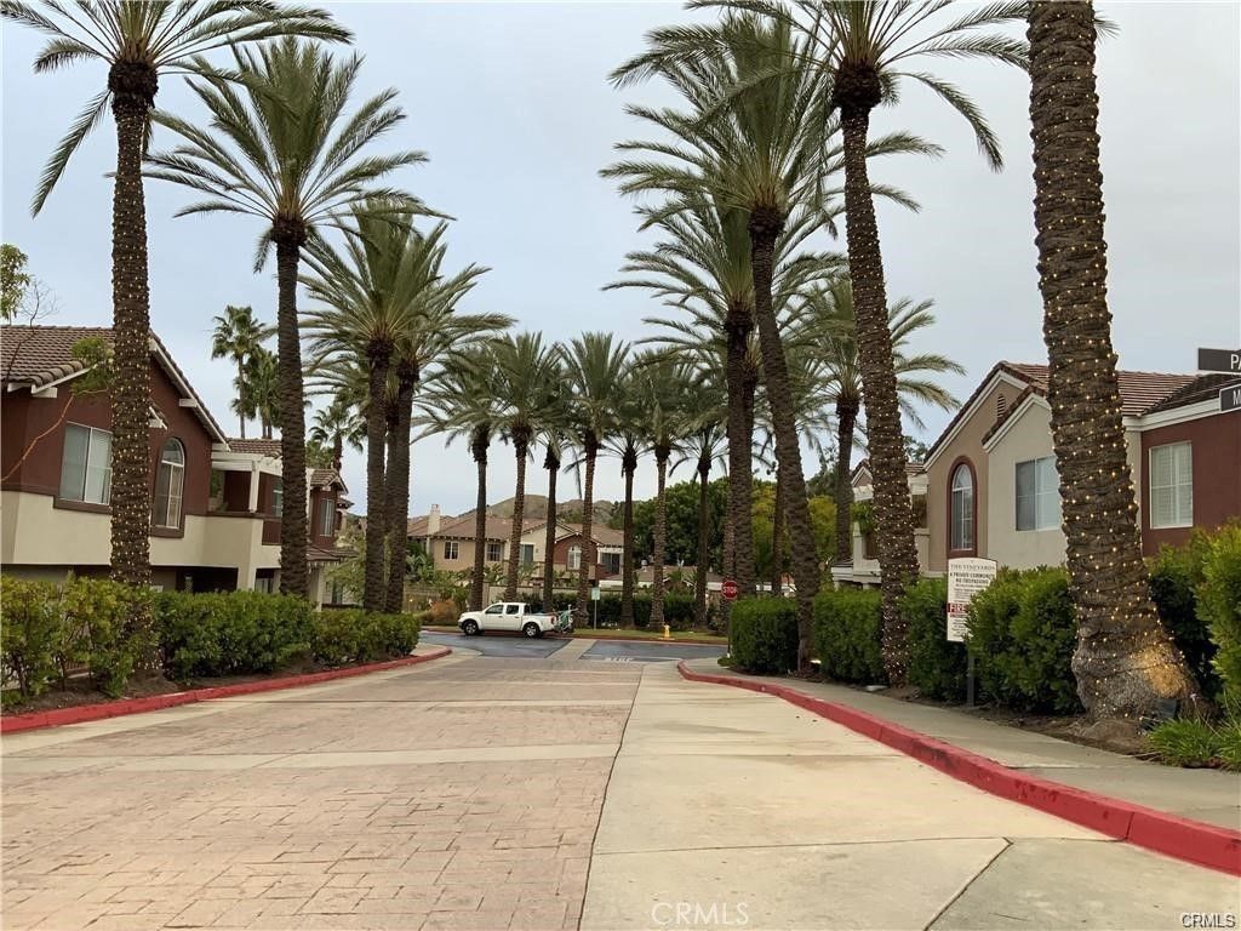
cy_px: 466
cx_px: 620
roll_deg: -2.7
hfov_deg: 61.7
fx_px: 1040
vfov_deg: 48.2
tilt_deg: +5.9
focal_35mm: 29
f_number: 1.8
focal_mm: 3
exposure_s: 1/143
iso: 16
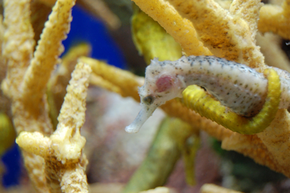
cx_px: 145
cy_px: 96
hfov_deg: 24.6
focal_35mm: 82
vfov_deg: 16.5
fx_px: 664
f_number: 5.6
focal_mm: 55
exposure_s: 1/20
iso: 800
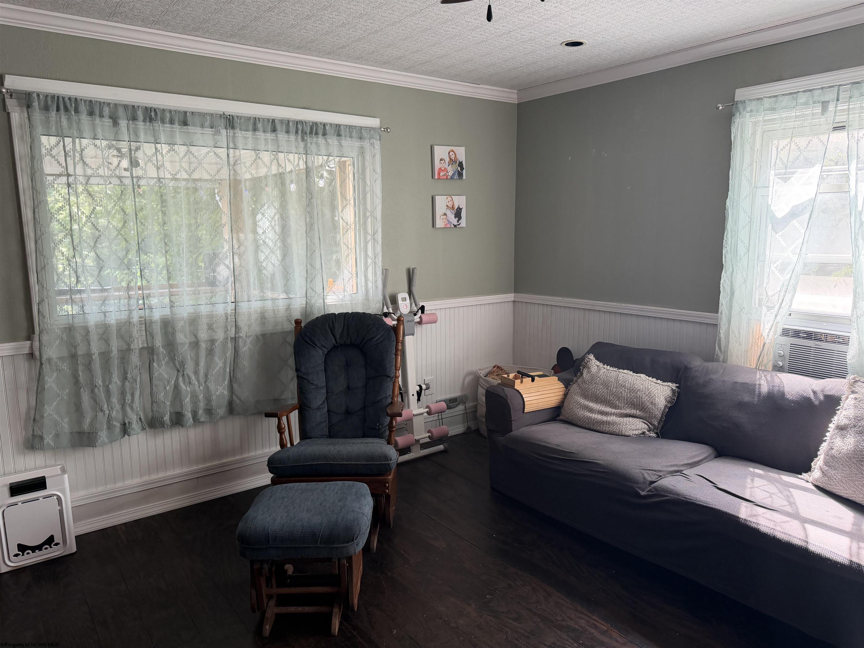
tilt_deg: -8.8
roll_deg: +0.2
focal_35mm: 24
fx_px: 599
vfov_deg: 56.8
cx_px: 432
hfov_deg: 71.6
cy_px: 324
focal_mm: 6.76
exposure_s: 1/105
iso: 200
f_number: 1.78
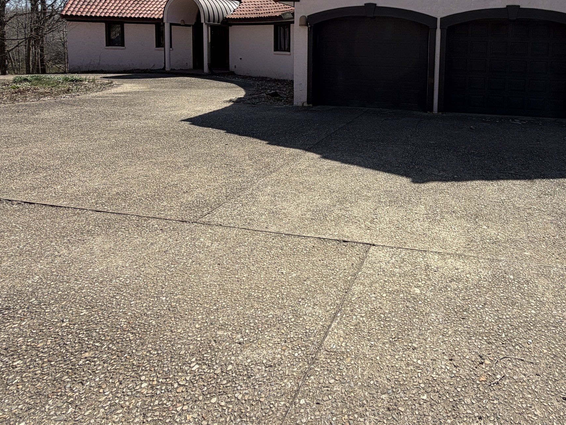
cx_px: 375
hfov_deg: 67.6
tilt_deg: -5.5
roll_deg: -0.9
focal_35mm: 25
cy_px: 84
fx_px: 409
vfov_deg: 51.4
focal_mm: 2.22
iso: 20
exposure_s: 1/770
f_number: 2.2
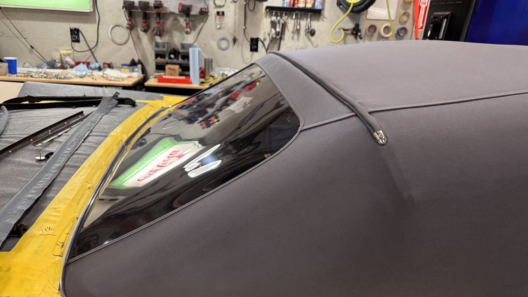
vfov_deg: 42.4
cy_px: 192
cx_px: 258
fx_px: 378
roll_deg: -4.2
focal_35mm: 27
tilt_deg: -23.3
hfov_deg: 69.9
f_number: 1.78
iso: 400
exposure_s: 1/60
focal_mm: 6.76
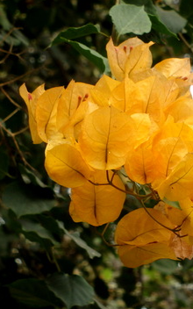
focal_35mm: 211
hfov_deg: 6.2
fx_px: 1776
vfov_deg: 9.9
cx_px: 133
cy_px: 154
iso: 200
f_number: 5.9
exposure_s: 1/200
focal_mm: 25
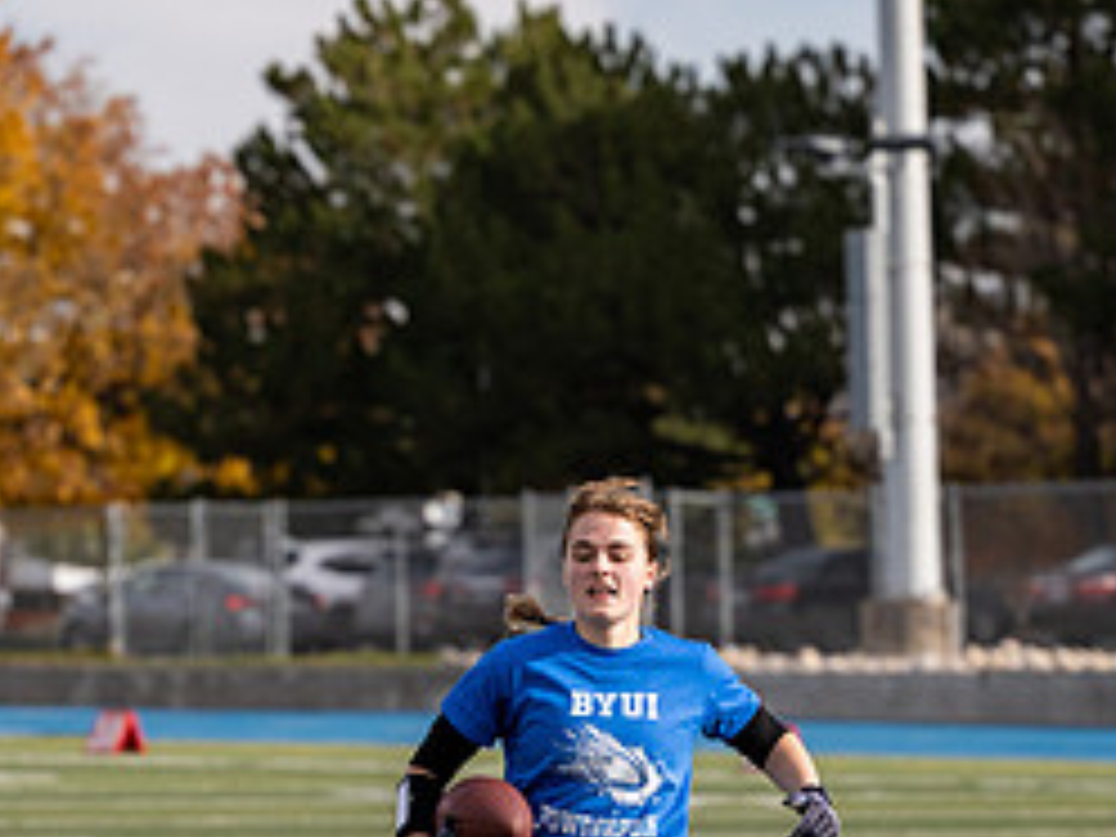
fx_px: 9640
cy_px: 818
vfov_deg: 5.0
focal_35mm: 299
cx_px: 636
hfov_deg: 6.6
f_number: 2.8
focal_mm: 97
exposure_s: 1/4000
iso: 200
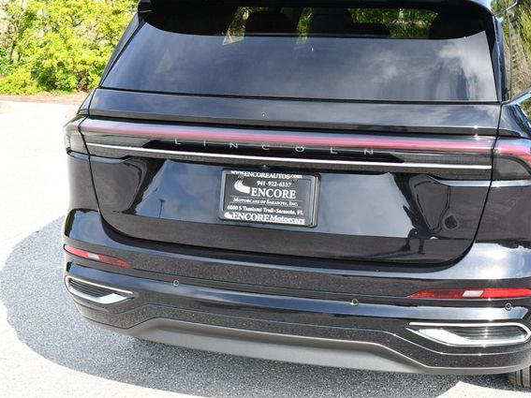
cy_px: 199
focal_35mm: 63
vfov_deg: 23.3
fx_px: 966
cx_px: 299
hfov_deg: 30.7
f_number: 5.6
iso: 220
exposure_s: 1/250
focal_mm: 29
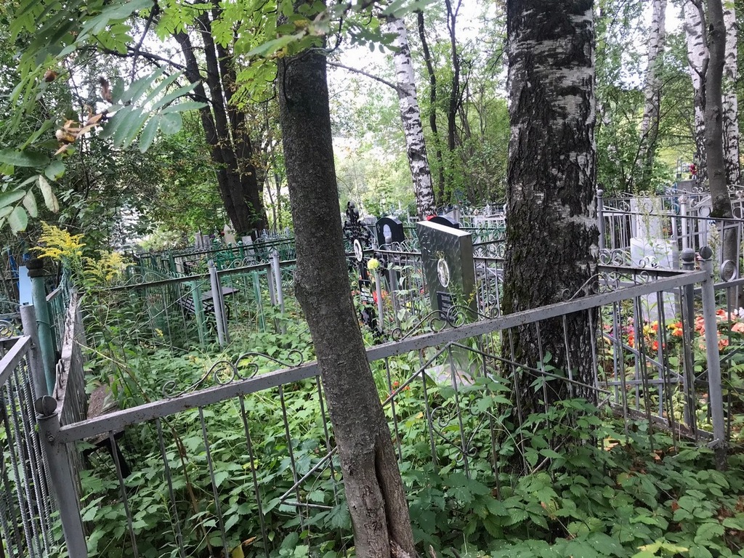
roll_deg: +8.6
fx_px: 602
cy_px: 279
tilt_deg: -9.5
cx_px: 372
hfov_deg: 63.4
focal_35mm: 28
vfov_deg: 49.7
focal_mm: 3.99
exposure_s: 1/100
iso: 32
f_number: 1.8
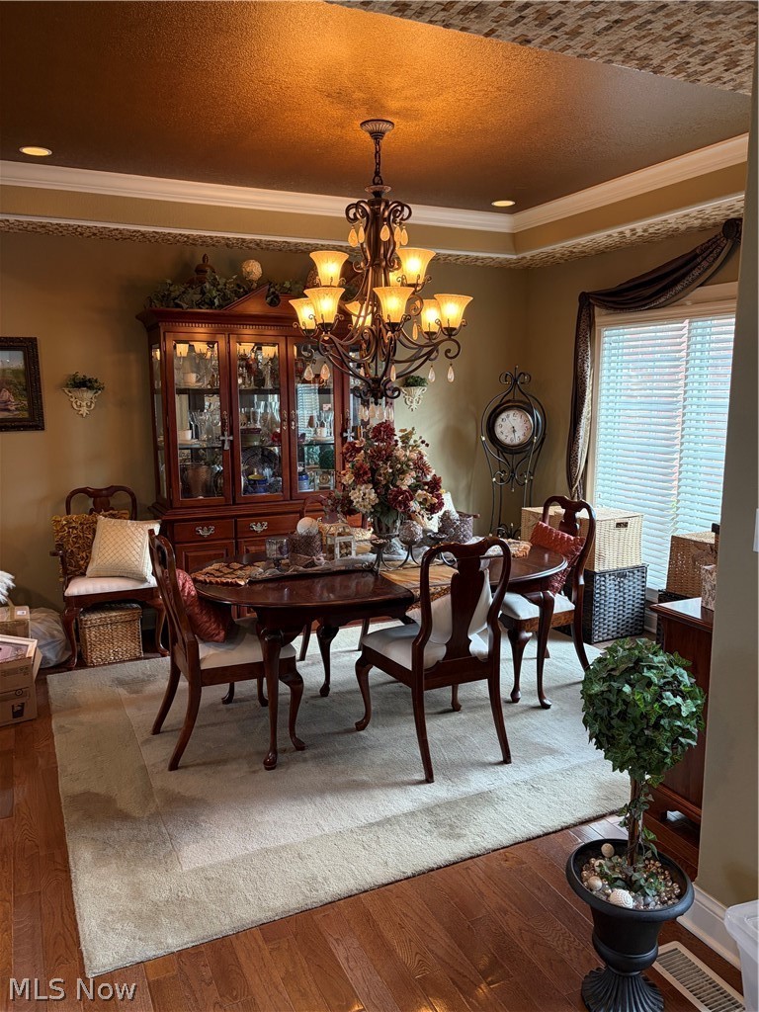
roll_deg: -0.2
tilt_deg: -8.9
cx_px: 380
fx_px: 760
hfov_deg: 53.1
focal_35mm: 26
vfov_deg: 67.3
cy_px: 506
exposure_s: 1/60
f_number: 1.6
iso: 125
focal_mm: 5.96
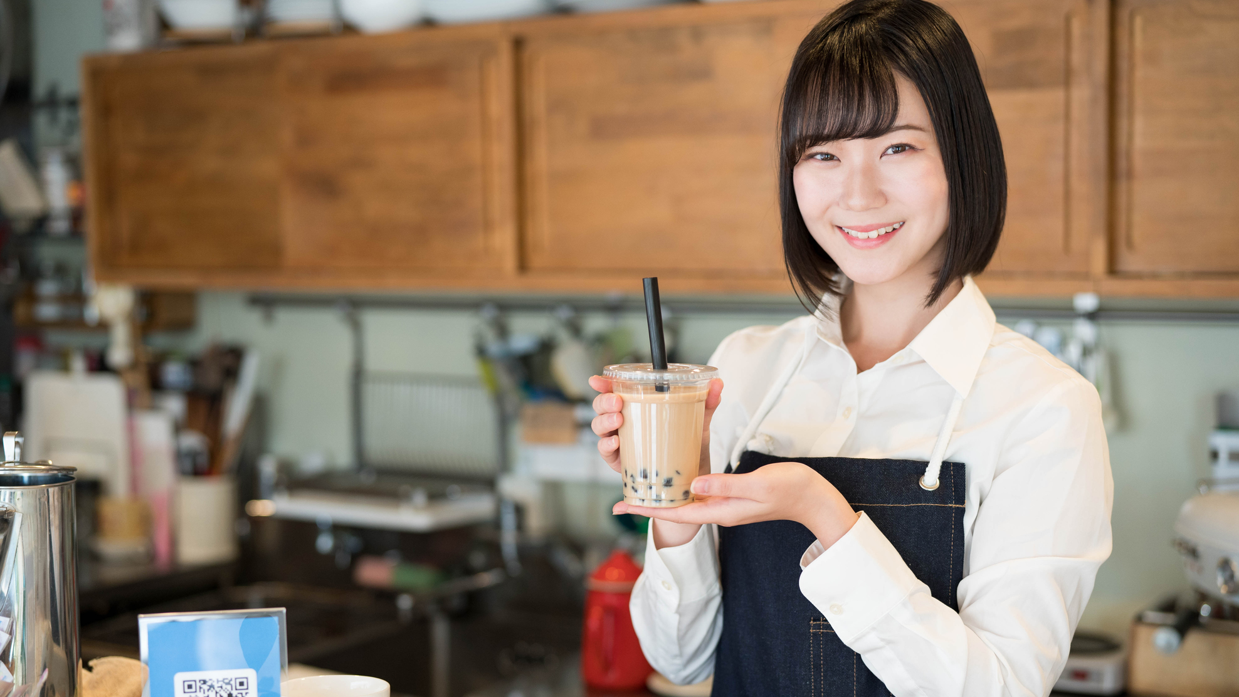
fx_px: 1741
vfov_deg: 22.6
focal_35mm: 53
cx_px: 617
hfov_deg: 39.2
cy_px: 382
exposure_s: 1/250
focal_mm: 50
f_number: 1.8
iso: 640
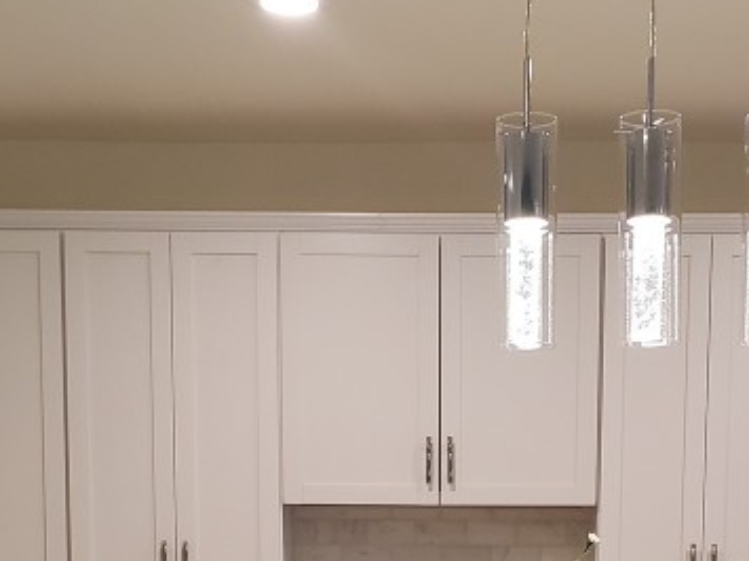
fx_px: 1622
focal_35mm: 75
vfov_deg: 18.2
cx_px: 473
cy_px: 753
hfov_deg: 25.9
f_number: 2.4
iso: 200
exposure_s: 1/60
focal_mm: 4.3
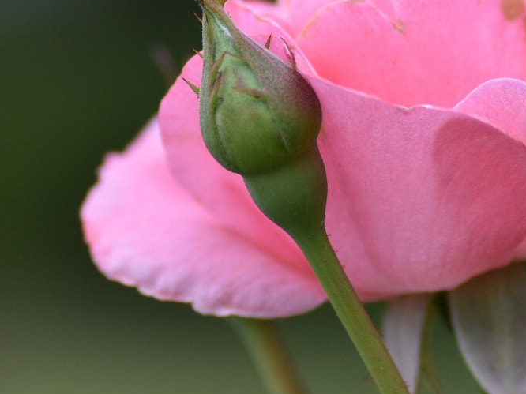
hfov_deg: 6.3
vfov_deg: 4.8
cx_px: 453
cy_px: 143
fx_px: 4739
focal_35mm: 312
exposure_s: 1/200
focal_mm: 90
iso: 100
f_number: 3.5
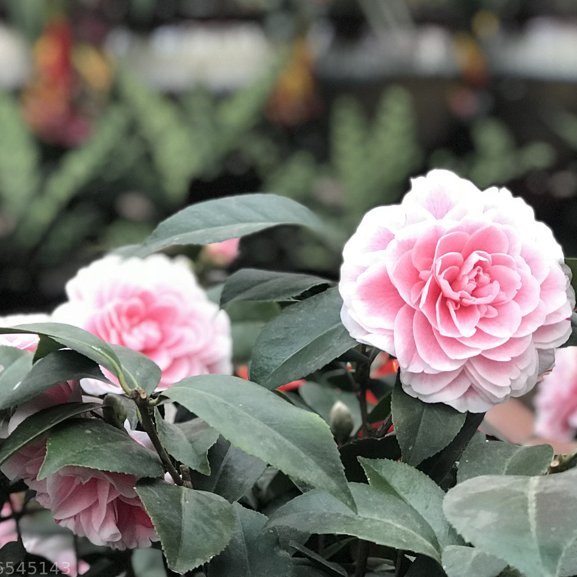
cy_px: 277
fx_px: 1471
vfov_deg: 22.2
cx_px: 225
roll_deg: +0.9
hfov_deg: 22.2
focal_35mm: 78
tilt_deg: -8.6
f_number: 2.8
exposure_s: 1/50
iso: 250
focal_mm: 6.6
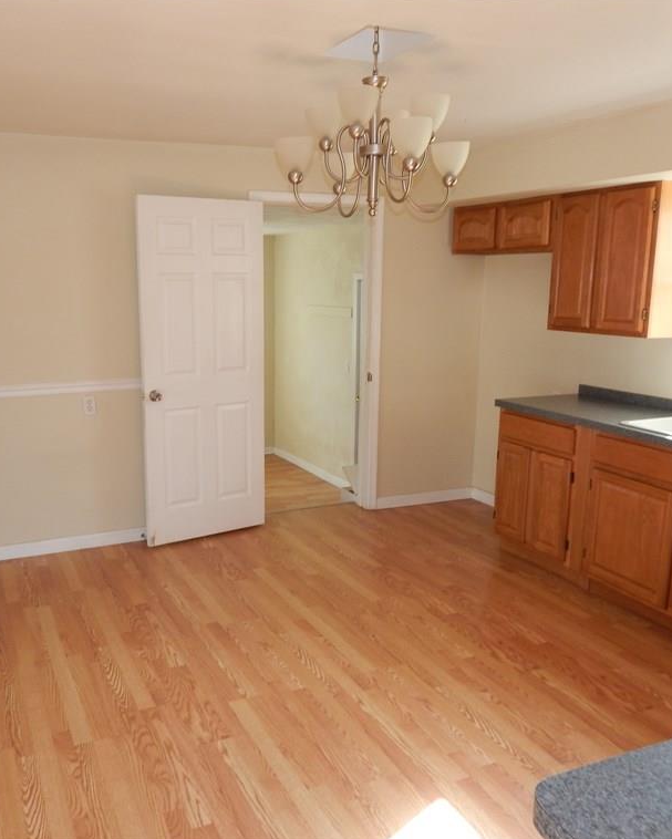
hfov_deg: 49.5
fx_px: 721
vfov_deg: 60.4
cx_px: 254
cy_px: 420
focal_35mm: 29
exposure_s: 1/50
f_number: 3
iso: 125
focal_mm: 4
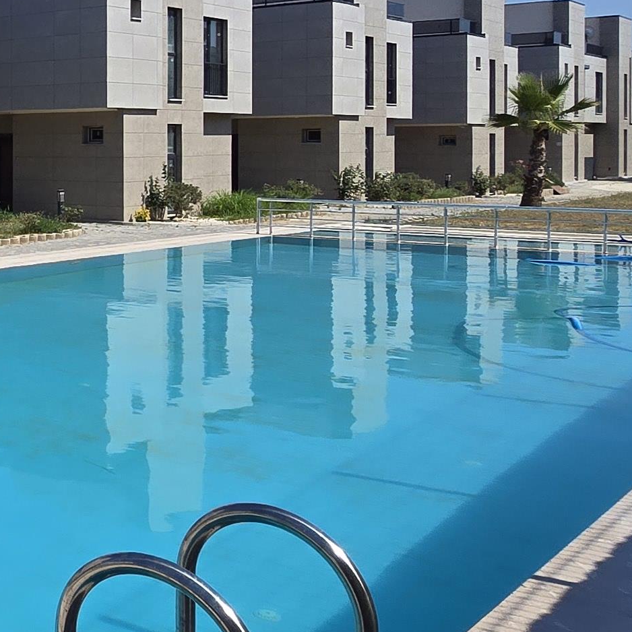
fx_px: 1012
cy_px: 153
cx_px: -342
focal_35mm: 49
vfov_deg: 33.9
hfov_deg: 25.2
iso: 50
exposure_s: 1/3727
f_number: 2.2
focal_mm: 2.2
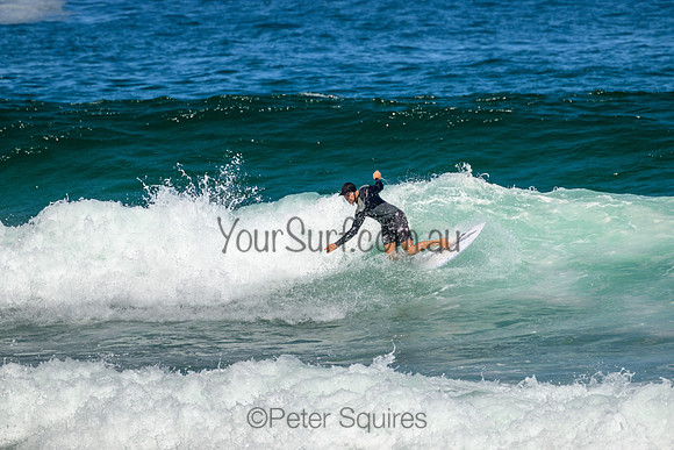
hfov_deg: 2.2
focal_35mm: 920
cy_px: 191
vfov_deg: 1.5
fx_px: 17234
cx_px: 387
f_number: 11
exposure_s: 1/2000
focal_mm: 800
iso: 800
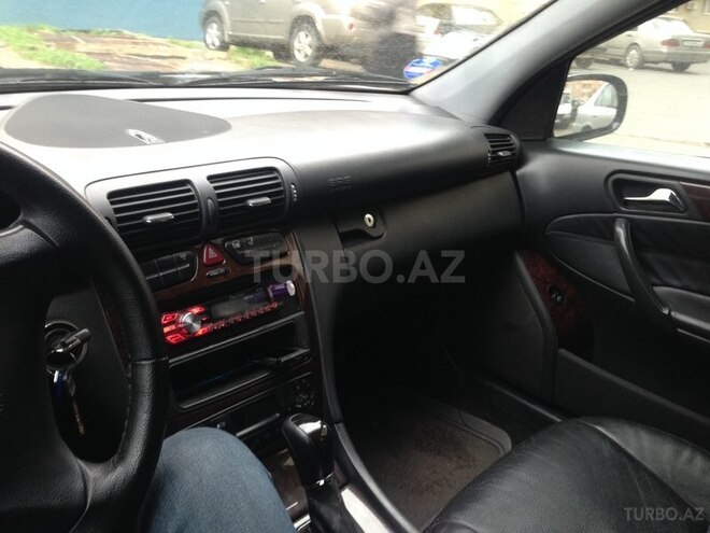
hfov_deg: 55.4
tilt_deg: -20.1
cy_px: 266
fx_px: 677
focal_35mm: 33
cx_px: 355
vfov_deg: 42.9
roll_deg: -0.9
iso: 125
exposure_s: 1/20
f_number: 2.4
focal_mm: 4.12
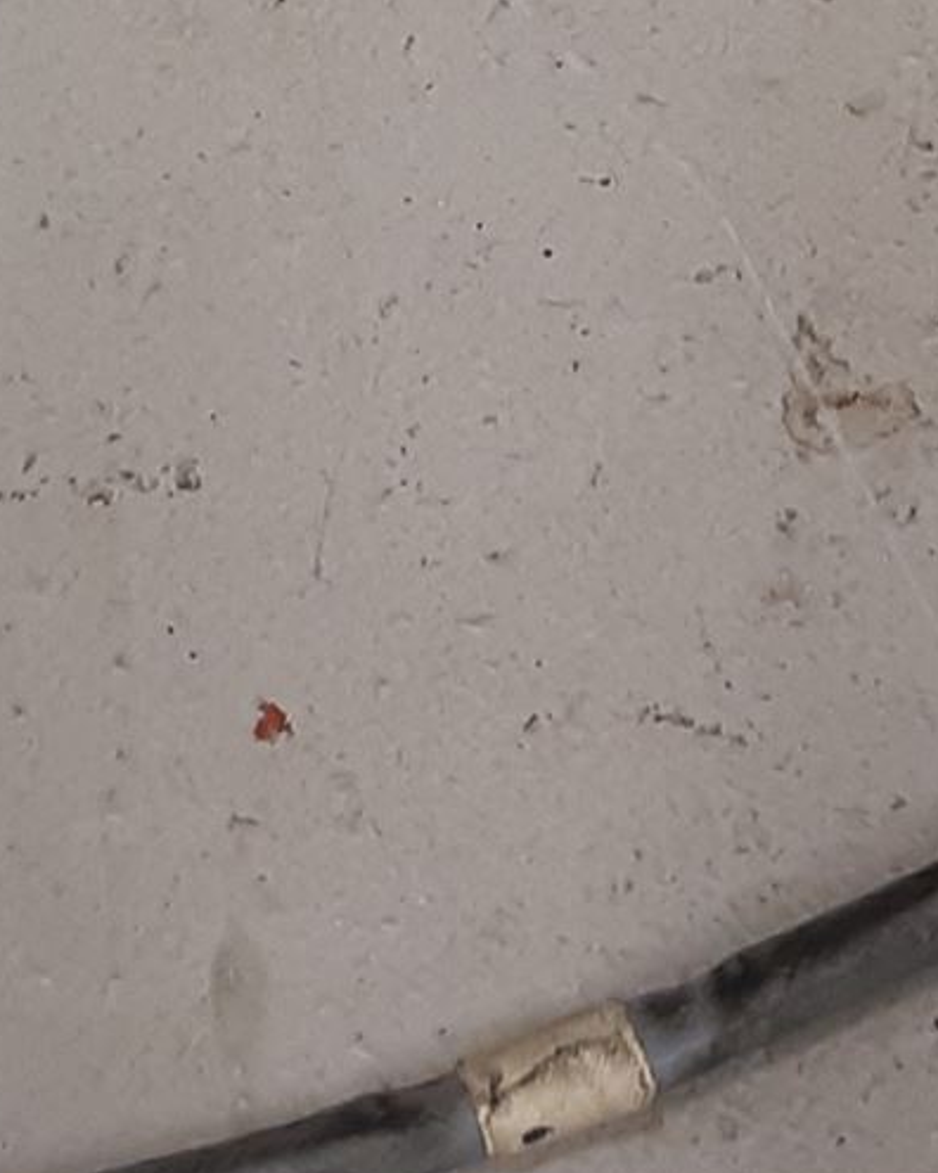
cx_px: 647
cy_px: -197
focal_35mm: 105
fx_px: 3644
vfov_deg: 17.5
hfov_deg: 14.6
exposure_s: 1/50
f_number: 1.7
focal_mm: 3.93
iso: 100
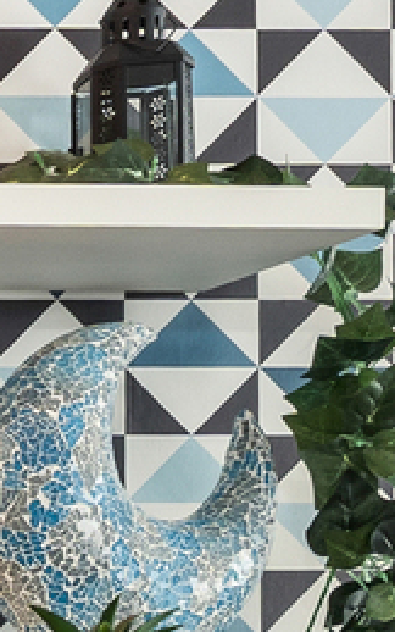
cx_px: -1419
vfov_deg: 13.1
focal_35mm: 151
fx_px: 2599
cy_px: 949
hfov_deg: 6.3
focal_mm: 16
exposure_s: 1/6
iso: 250
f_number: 11
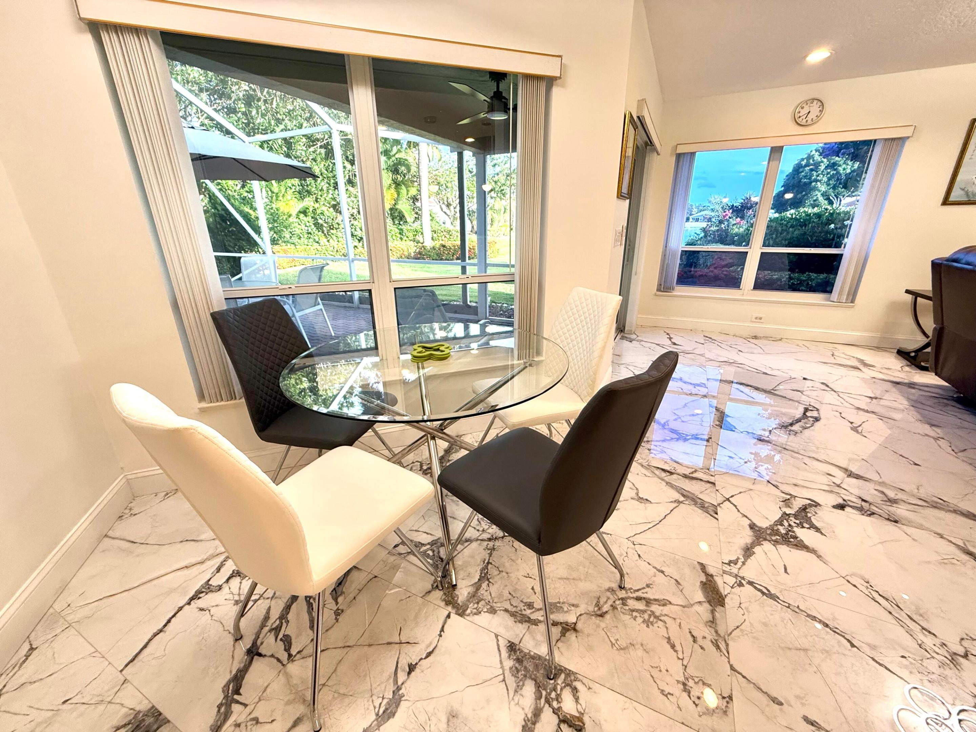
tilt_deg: -19.6
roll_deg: +0.8
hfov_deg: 102.1
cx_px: 488
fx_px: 395
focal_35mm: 14
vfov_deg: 85.7
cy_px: 366
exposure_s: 1/120
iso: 160
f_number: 2.2
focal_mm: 2.22
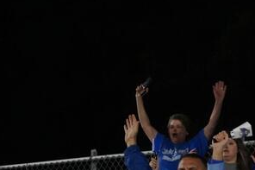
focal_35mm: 256
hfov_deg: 7.9
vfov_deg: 5.3
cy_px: 193
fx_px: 1812
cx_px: 383
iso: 12800
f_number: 4
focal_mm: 74
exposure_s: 1/400
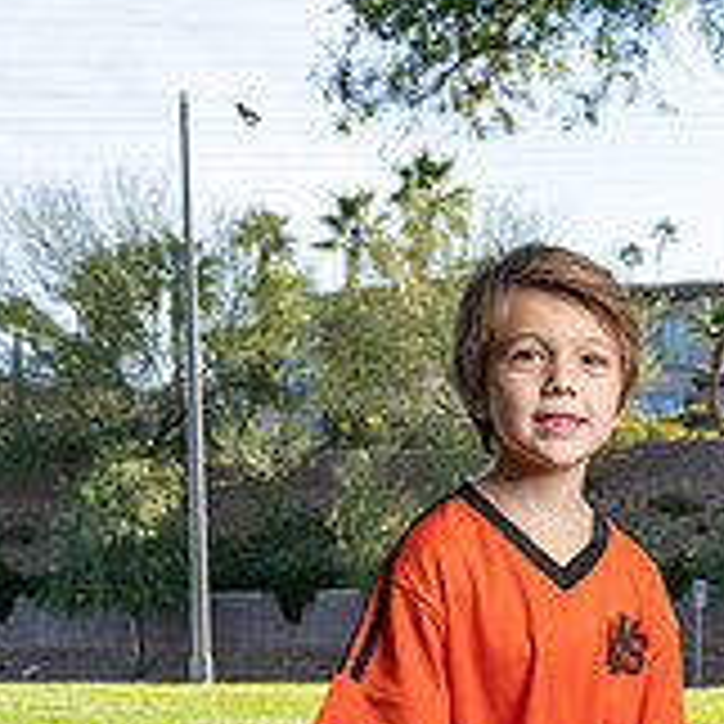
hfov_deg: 24.1
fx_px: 1656
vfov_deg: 22.1
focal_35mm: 70
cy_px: 940
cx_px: 621
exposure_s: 1/160
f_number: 5.6
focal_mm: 29.5
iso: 100
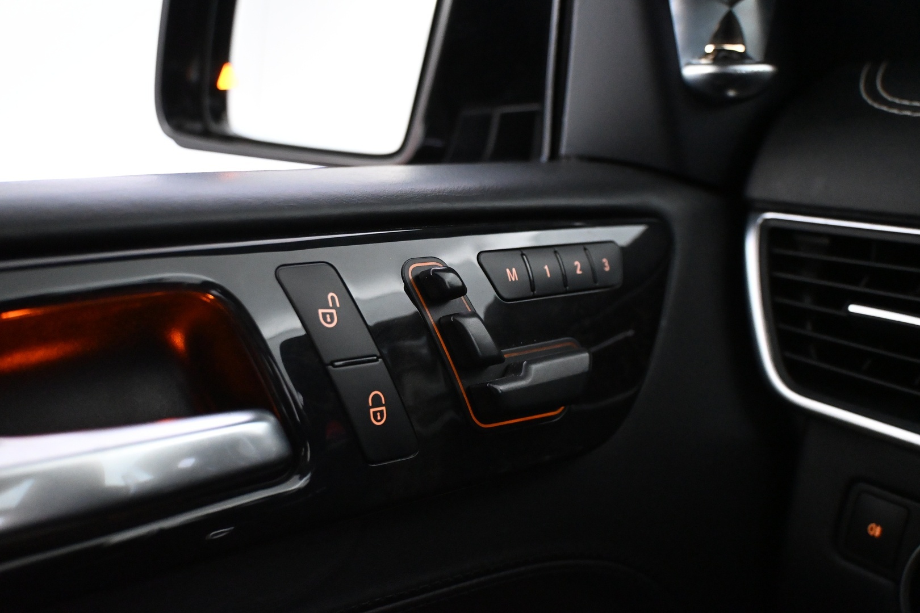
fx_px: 843
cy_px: 306
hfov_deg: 57.2
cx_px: 460
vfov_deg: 40.0
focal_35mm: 33
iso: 5600
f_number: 4
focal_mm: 22
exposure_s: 1/60
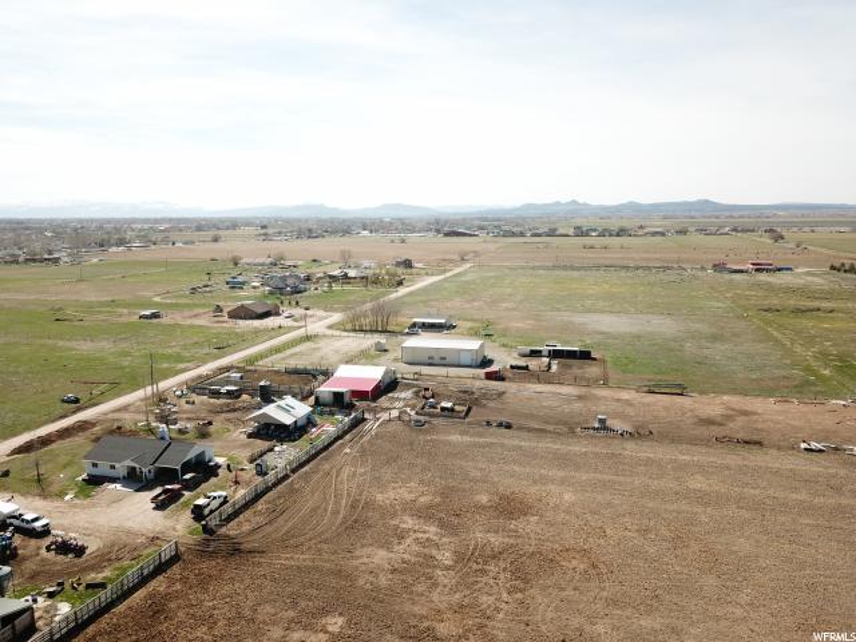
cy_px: 321
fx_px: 643
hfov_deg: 67.3
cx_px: 428
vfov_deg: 53.1
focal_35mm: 26
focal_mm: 4.73
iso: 100
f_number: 2.2
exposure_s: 1/1227
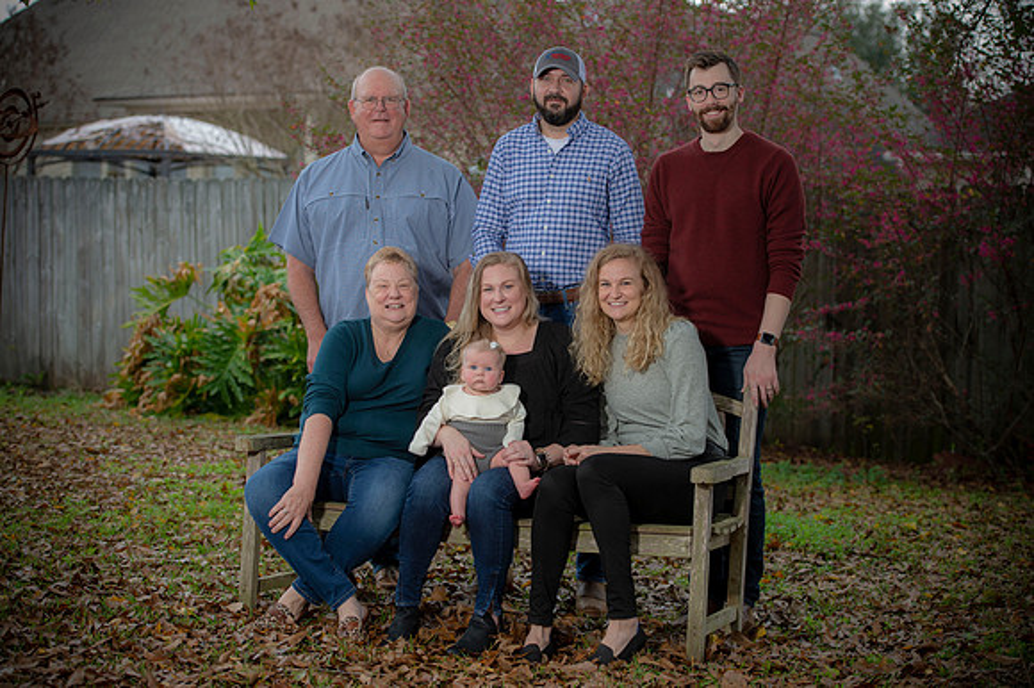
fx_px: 2009
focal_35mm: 70
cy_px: 344
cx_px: 517
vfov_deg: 19.4
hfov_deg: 28.9
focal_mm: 70
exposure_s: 1/200
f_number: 3.5
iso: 160
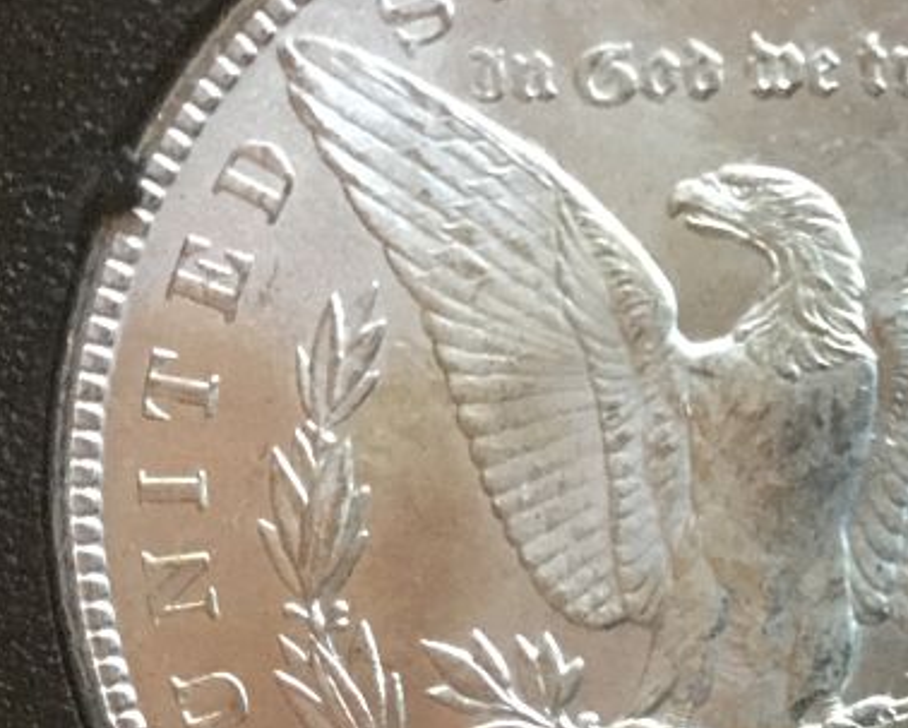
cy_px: 574
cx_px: 958
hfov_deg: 22.7
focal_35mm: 80
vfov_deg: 19.0
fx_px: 2152
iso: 160
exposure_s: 1/30
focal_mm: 3.3
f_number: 2.4
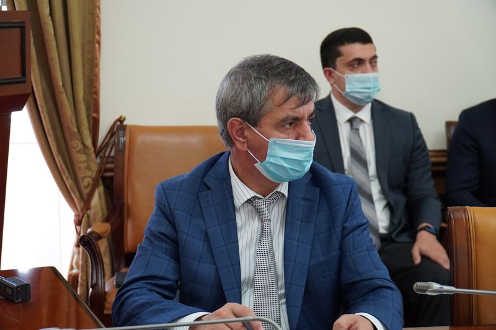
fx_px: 971
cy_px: 165
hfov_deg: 28.7
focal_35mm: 70
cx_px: 248
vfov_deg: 19.3
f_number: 4
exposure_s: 1/160
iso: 1600
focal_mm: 47
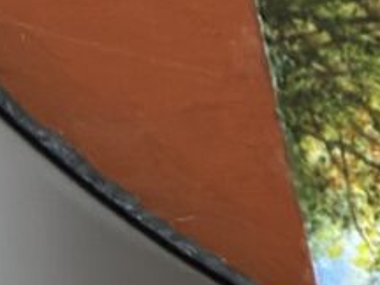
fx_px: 2503
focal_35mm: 228
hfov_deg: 8.3
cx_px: 693
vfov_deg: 6.4
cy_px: -120
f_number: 1.78
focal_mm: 6.86
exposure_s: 1/40
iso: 640
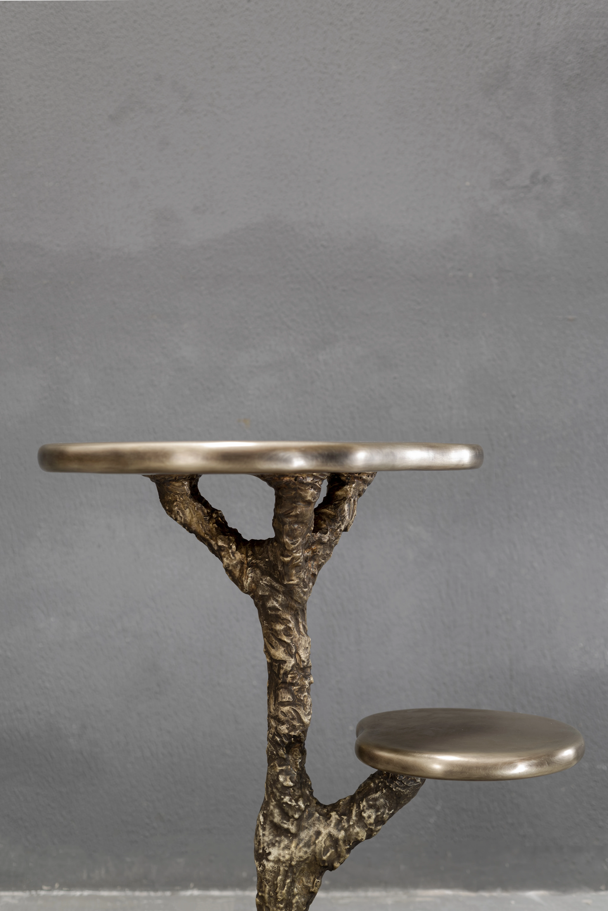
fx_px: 1266
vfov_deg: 39.6
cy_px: 456
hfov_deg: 27.0
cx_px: 304
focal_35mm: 50
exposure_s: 1/200
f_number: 4.5
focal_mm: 50
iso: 31
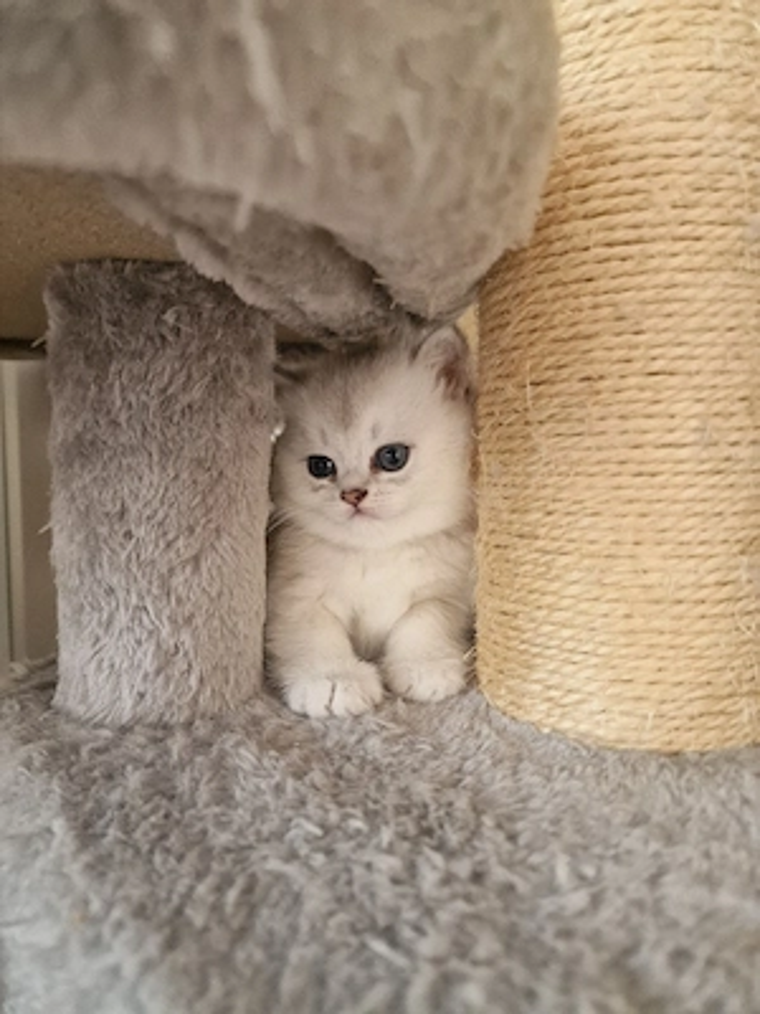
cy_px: 507
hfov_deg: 58.9
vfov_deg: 73.9
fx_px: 673
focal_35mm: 23
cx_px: 380
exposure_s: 1/100
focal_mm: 6.4
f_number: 1.8
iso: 500
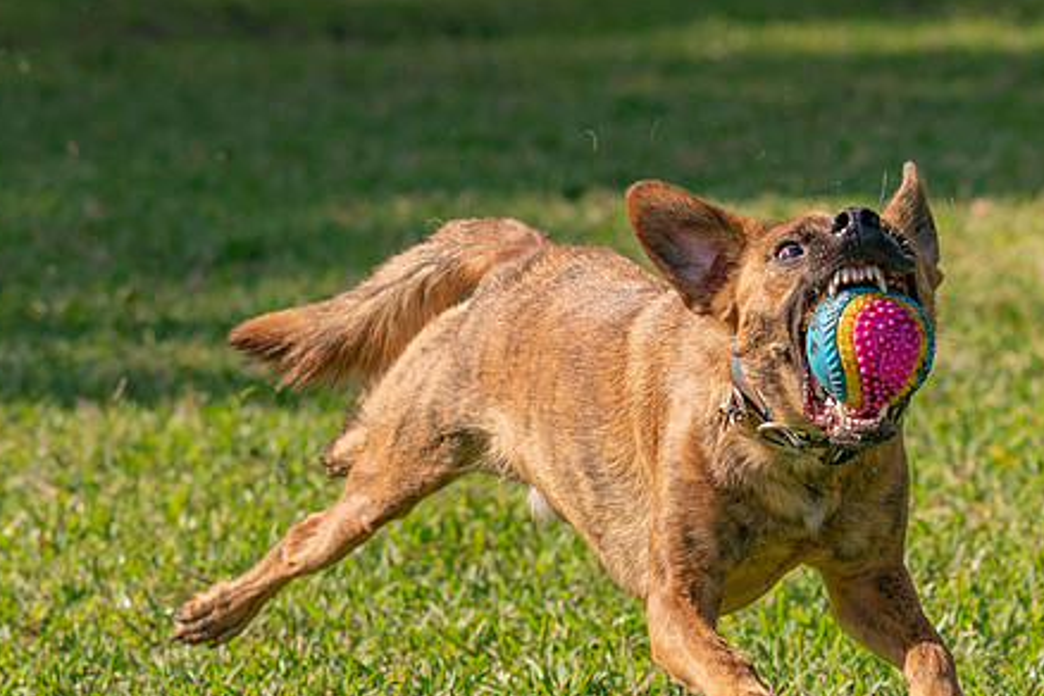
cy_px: 455
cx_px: 539
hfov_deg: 9.0
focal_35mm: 228
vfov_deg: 6.0
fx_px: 6611
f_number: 4
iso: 640
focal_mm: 72
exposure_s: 1/3200
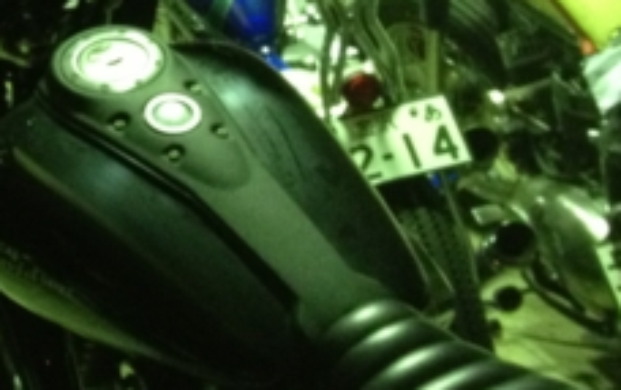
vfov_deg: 10.1
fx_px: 2202
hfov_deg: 15.6
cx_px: -90
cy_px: 109
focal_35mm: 130
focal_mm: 4.28
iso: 320
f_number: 2.4
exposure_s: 1/20
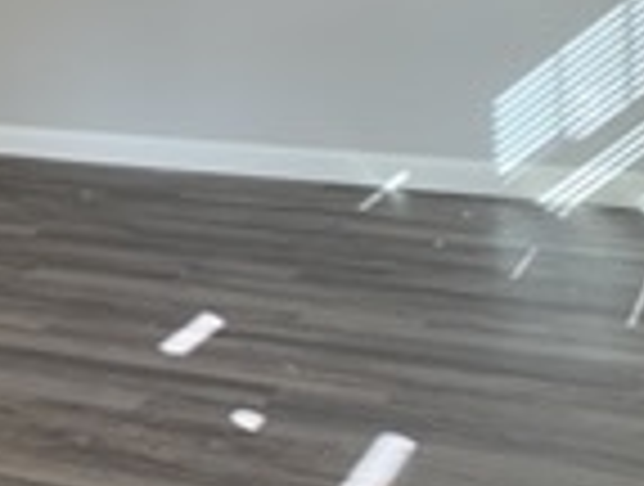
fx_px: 1623
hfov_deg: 19.5
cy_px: -81
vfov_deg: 16.4
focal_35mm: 87
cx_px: -324
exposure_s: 1/60
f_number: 1.8
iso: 50
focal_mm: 4.25
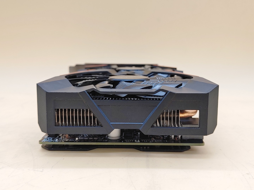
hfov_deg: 45.8
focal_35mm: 41
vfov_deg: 35.1
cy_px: 95
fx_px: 301
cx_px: 127
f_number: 1.8
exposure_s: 1/73
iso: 50
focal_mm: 4.36
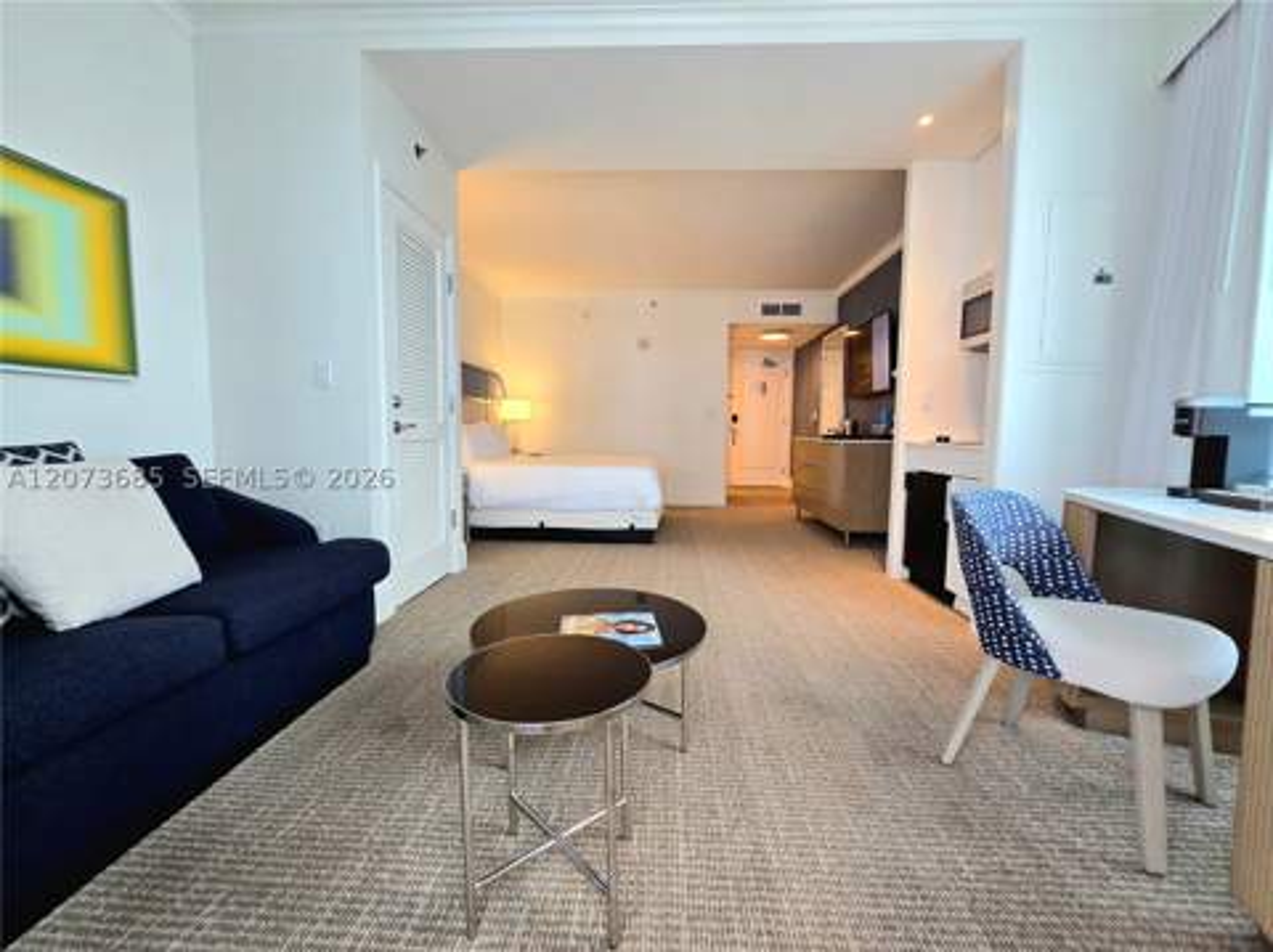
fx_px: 478
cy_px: 476
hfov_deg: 106.2
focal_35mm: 13
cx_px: 636
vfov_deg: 89.8
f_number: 2.2
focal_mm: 2.2
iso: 100
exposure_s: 1/60.2
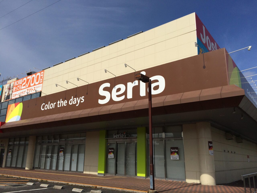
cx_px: 128
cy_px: 96
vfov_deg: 48.2
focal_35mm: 29
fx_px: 215
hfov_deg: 61.7
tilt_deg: +16.5
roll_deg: -0.9
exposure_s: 1/4566
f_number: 2.2
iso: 32
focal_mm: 4.15
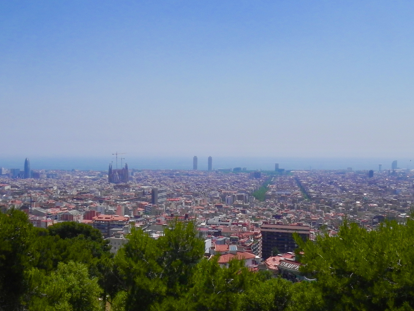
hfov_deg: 43.8
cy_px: 184
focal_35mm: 43
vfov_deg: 33.5
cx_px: 182
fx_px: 514
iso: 160
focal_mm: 5.9
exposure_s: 1/455
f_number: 8
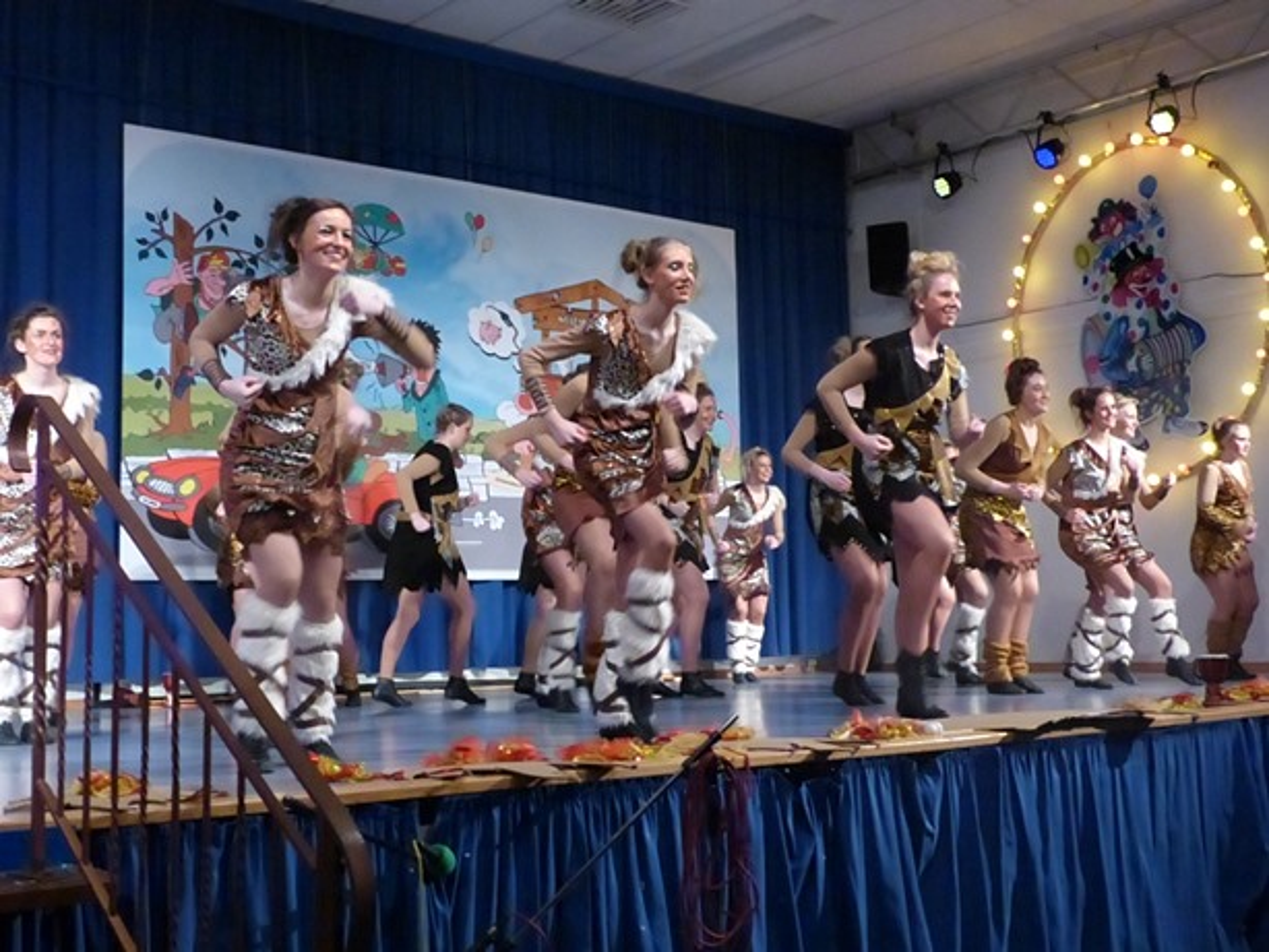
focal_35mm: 45
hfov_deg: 42.1
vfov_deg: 32.2
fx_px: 1650
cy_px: 476
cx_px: 634
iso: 1600
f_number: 4
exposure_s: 1/100
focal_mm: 8.1
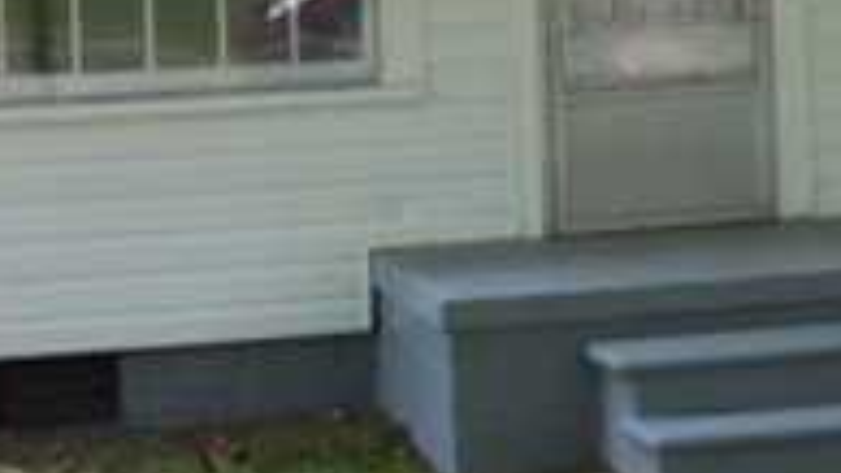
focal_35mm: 122
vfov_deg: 9.8
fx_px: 2720
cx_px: 923
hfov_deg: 17.0
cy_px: -117
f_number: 2.9
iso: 80
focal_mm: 5.7
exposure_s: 1/40
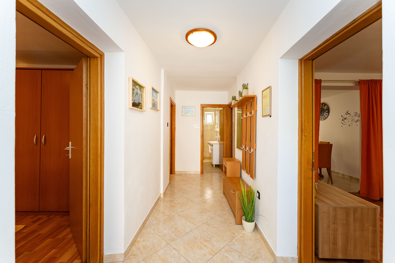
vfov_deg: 81.2
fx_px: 154
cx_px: 198
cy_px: 132
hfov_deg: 104.3
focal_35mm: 14
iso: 800
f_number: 7.1
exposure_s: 1/80
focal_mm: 14
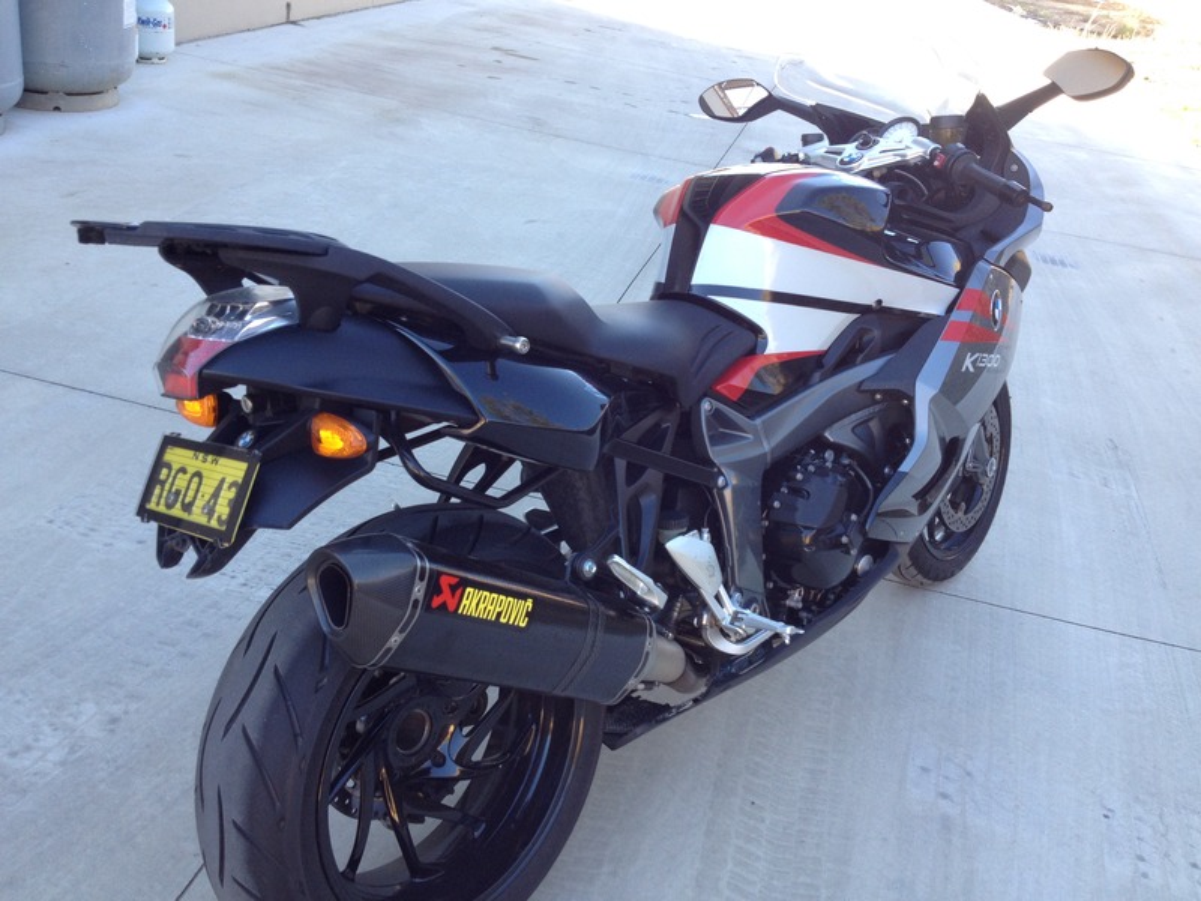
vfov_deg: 40.7
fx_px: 1214
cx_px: 600
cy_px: 450
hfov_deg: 52.6
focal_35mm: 35
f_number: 2.4
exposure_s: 1/120
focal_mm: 4.28
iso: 64
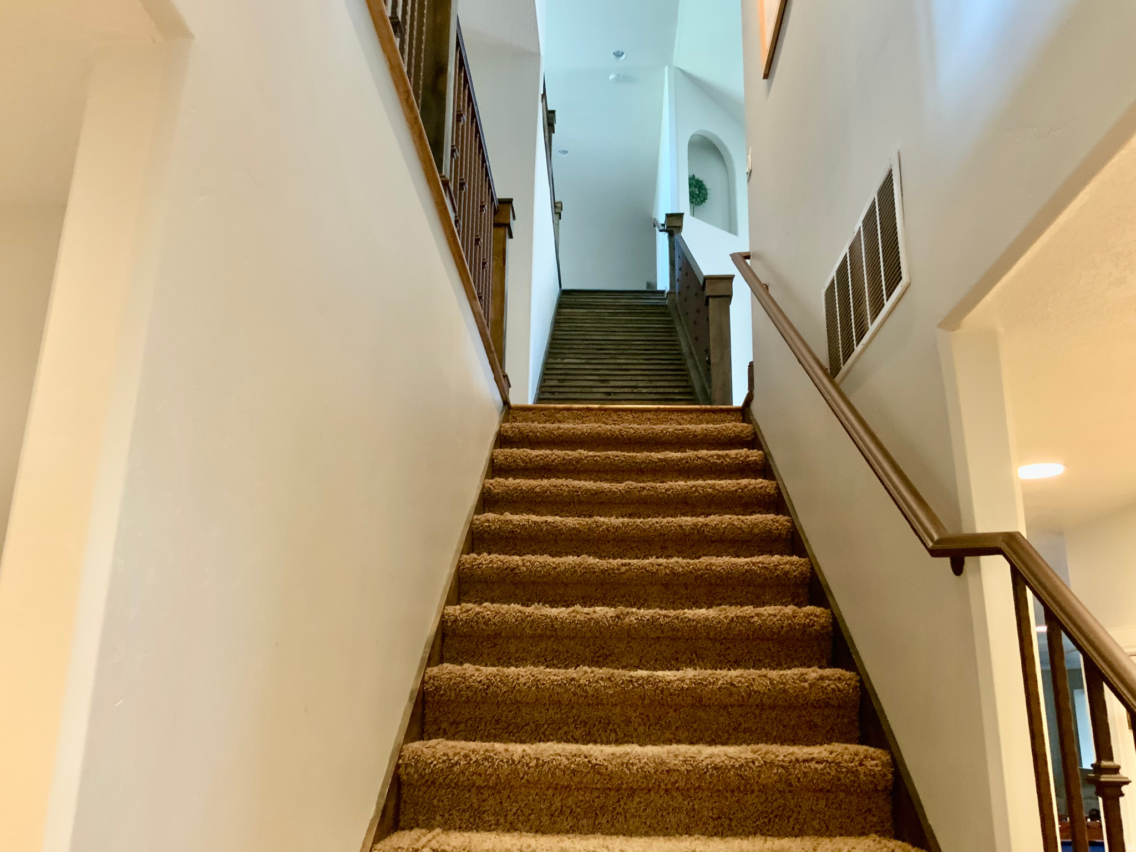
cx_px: 568
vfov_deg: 48.2
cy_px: 426
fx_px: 952
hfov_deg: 61.7
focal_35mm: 29
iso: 200
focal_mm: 3
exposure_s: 1/40
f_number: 1.8
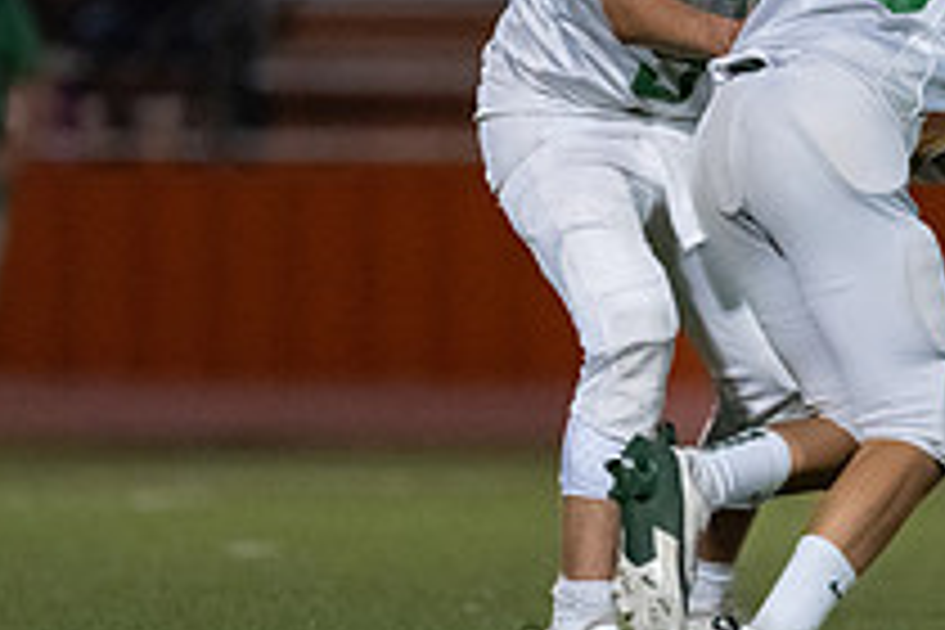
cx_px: 906
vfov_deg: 2.1
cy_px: 132
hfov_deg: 3.1
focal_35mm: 659
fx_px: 17297
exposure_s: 1/1000
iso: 4000
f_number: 2.8
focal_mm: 200
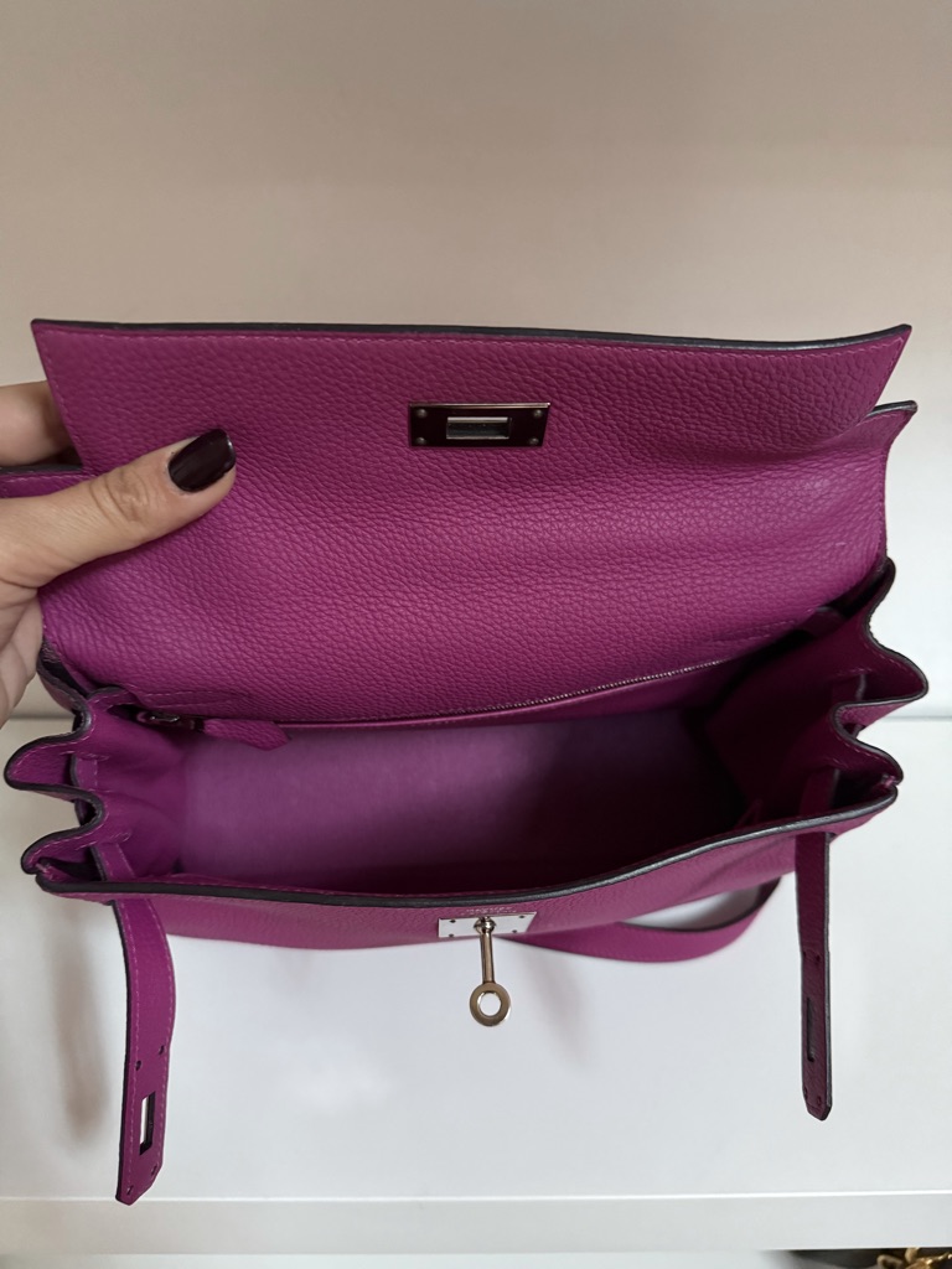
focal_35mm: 24
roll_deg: -0.6
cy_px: 634
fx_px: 880
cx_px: 476
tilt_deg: -35.0
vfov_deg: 71.6
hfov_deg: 56.8
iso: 1000
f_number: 1.78
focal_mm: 6.76
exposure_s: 1/40
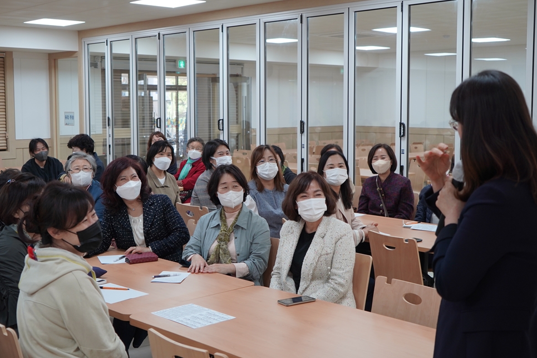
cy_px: 163
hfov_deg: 42.7
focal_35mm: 46
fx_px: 686
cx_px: 249
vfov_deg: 29.2
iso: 640
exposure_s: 1/160
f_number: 4
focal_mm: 37
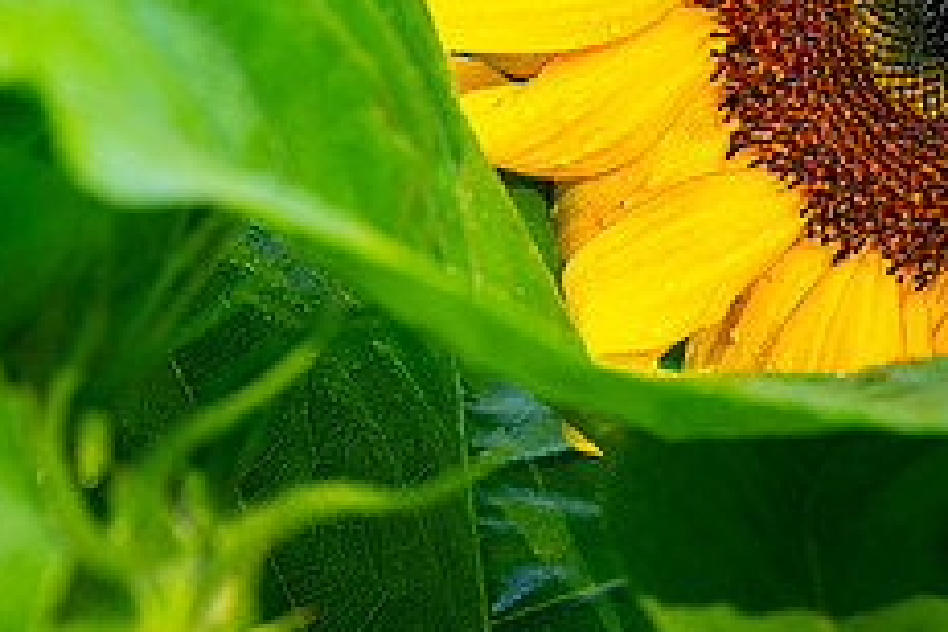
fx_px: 8136
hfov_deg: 6.6
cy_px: -67
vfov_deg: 4.4
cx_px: 905
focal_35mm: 309
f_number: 7.1
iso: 800
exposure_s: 1/60
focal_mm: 105
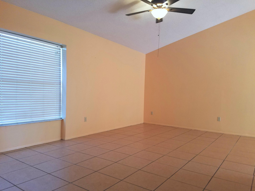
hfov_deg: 67.3
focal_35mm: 26
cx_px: 128
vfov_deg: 53.1
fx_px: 192
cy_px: 96
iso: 200
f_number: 1.7
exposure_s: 1/60
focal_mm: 4.2
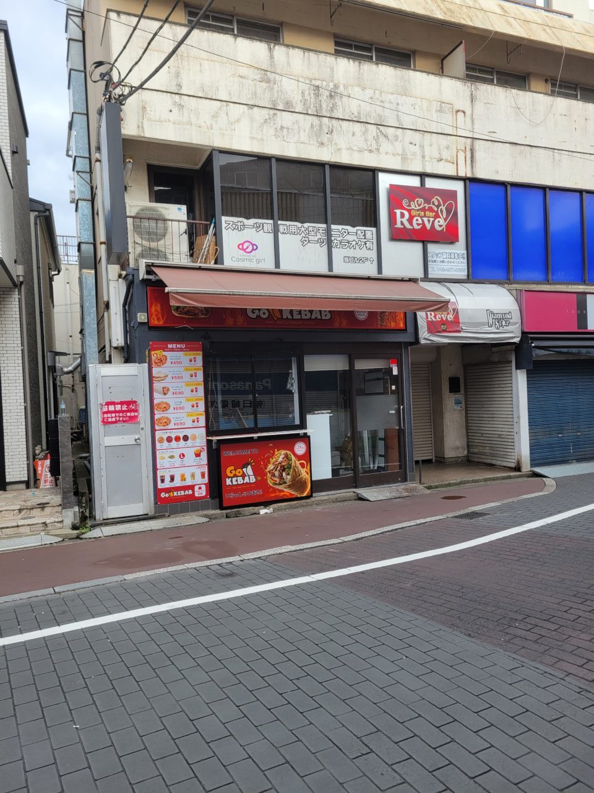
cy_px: 396
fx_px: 595
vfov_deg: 67.3
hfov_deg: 53.1
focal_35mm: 26
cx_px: 297
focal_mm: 5.4
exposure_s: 1/474
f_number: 1.8
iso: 40
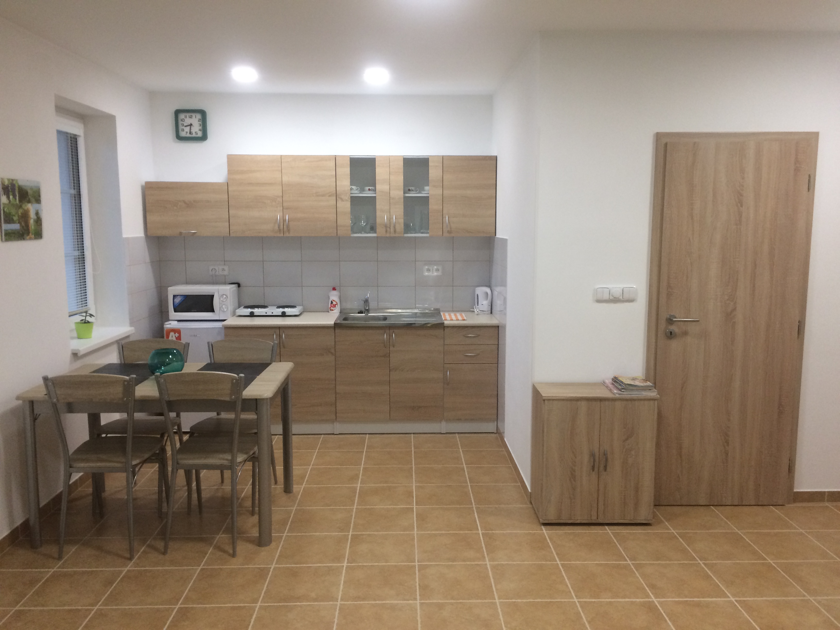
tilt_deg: -8.0
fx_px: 704
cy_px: 315
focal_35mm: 29
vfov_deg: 48.2
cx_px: 420
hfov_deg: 61.7
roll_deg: +0.7
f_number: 2.2
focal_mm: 4.15
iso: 80
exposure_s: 1/33
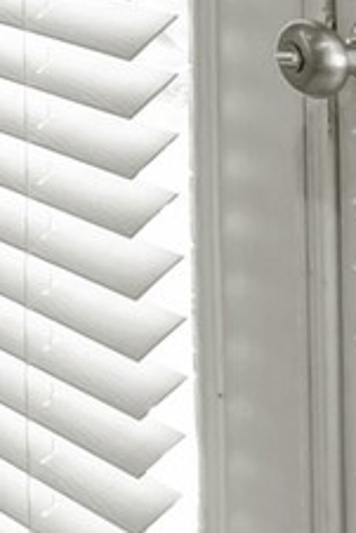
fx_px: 2133
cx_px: -2178
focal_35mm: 144
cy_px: -408
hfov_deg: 4.3
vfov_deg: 13.0
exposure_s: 1/2
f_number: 7.1
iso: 100
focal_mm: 10
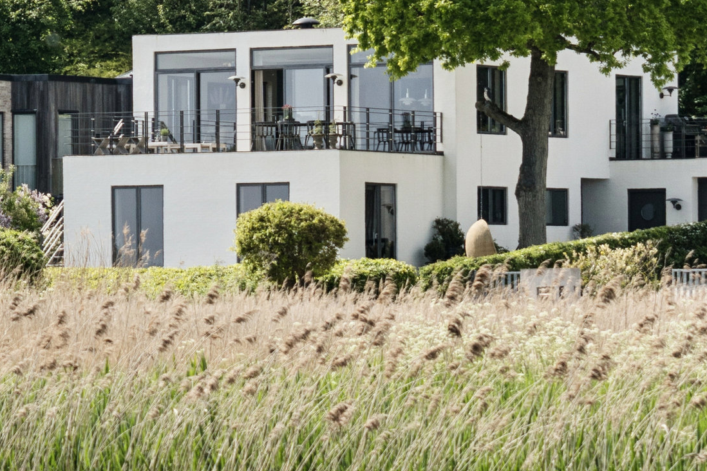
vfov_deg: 5.4
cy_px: 429
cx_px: 321
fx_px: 4988
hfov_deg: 8.1
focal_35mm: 254
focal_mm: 62
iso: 200
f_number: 5
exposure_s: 1/1000
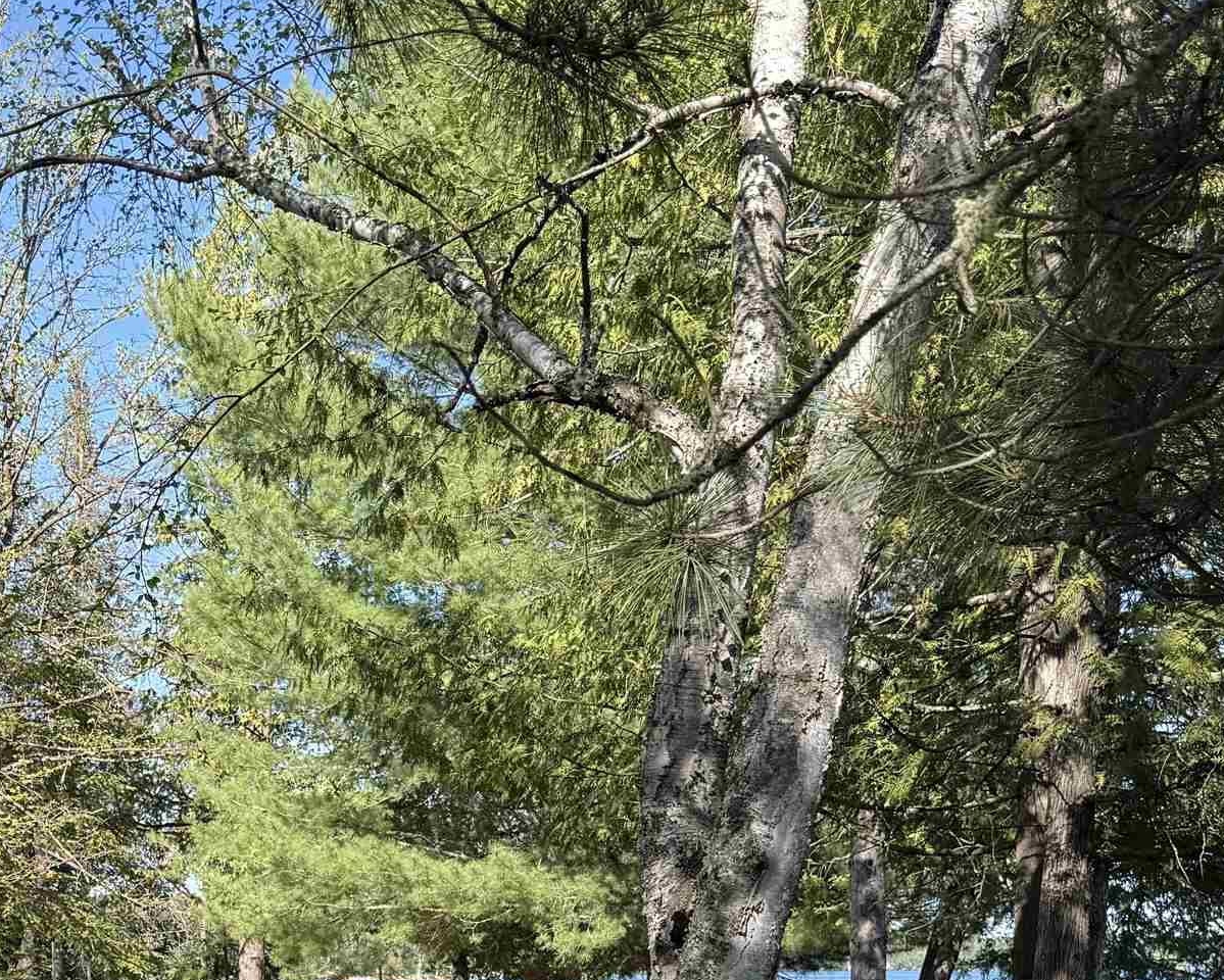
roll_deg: +0.2
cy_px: 1069
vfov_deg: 23.8
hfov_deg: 30.6
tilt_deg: -2.7
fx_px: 2174
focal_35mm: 60
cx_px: 239
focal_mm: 6.76
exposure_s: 1/1018
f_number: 1.78
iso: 80
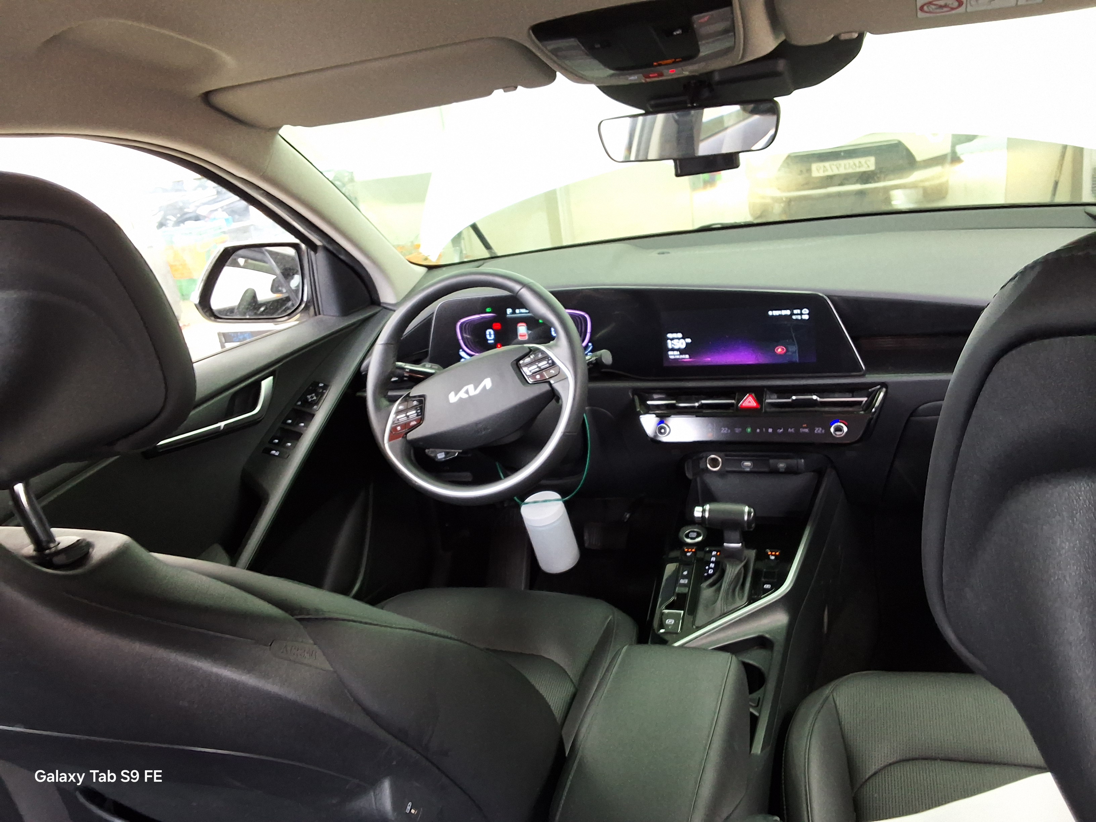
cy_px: 411
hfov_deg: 63.4
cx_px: 548
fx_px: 887
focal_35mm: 28
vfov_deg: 49.7
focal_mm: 2.91
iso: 160
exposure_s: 1/40
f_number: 1.9
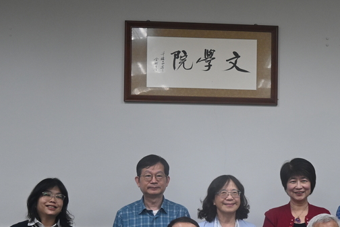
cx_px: 298
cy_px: 189
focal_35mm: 82
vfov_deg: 16.5
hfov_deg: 24.1
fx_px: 776
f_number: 3.8
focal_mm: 23
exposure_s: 1/125
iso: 500
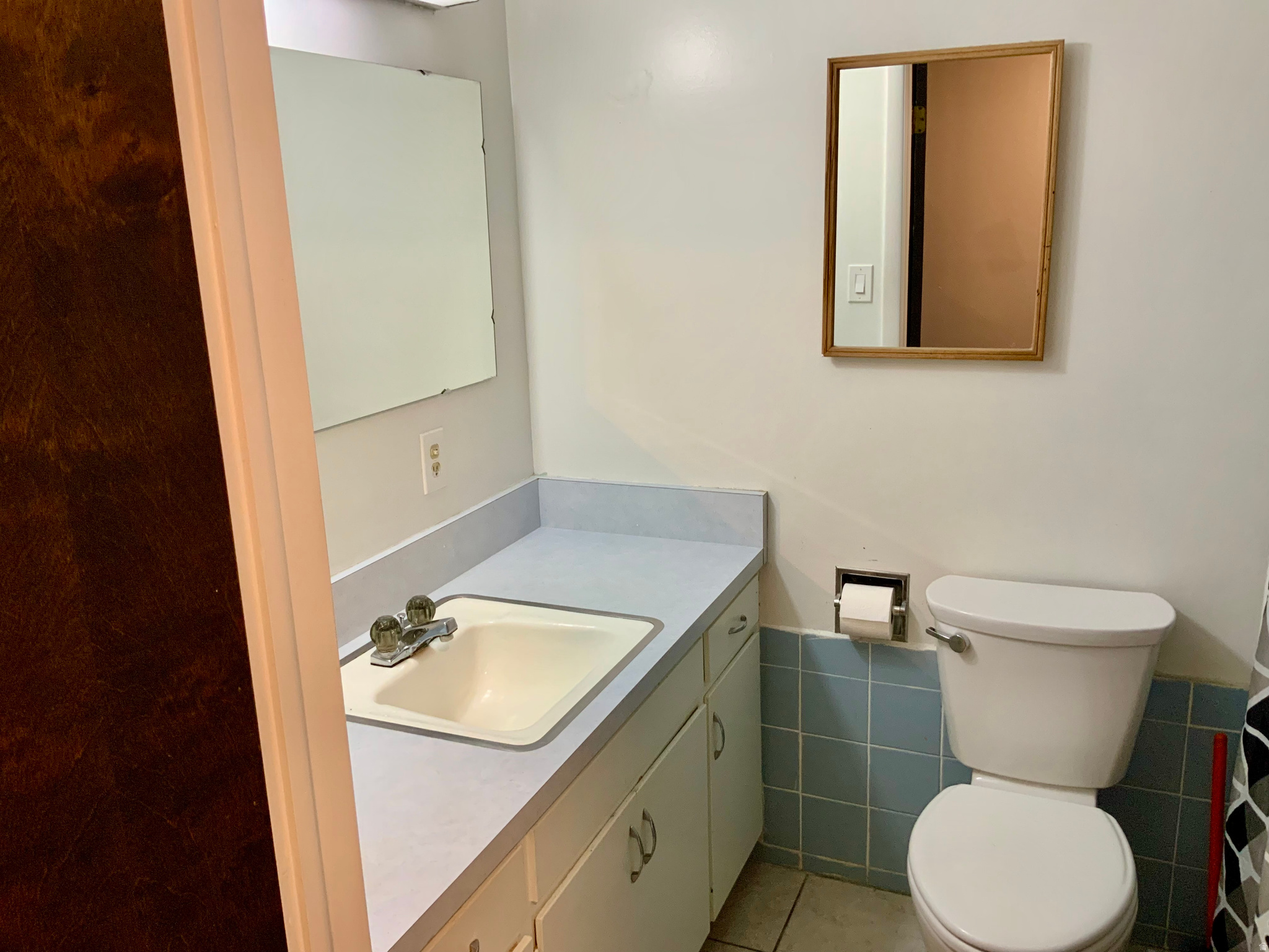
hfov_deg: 61.7
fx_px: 1063
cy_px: 476
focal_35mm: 29
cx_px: 634
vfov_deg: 48.2
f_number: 1.8
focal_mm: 3
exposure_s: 1/60
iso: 125
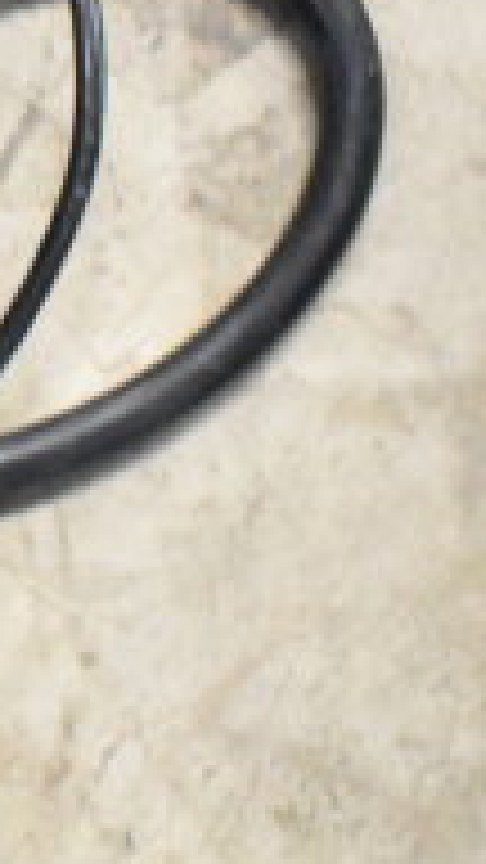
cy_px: 344
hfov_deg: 7.5
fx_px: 3314
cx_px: -878
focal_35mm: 145
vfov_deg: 14.8
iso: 11400
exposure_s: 1/50
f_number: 4.2
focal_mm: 29
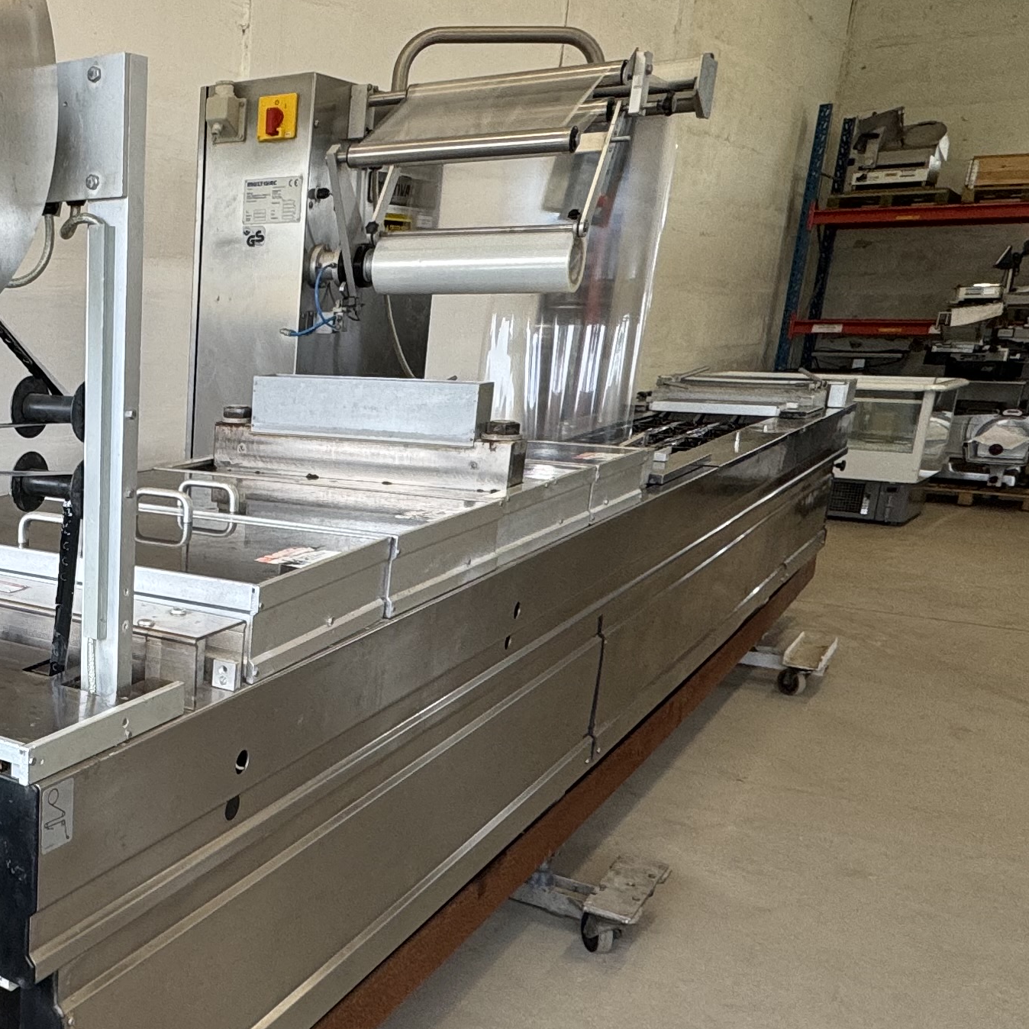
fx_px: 1244
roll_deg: +0.1
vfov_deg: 44.5
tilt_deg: -15.3
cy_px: 656
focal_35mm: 37
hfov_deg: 39.1
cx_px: -27
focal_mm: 2.22
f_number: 2.2
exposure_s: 1/100
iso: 100
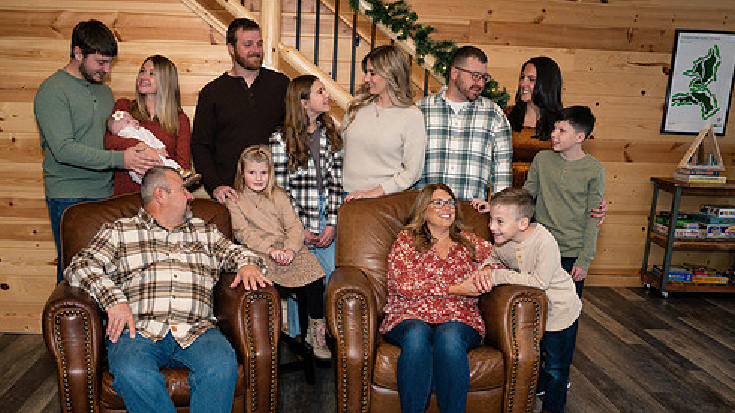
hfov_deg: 59.2
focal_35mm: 33
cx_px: 313
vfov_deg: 35.3
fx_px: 643
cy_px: 273
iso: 1000
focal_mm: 24
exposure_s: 1/160
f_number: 8
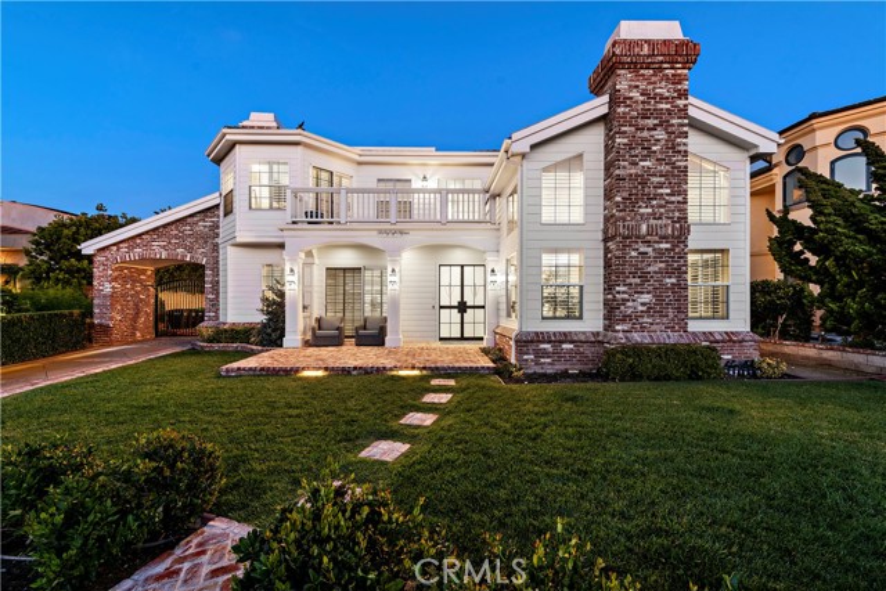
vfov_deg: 81.2
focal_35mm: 14
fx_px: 345
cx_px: 443
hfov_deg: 104.2
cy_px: 296
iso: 160
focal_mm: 14
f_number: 7.1
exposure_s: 2.5
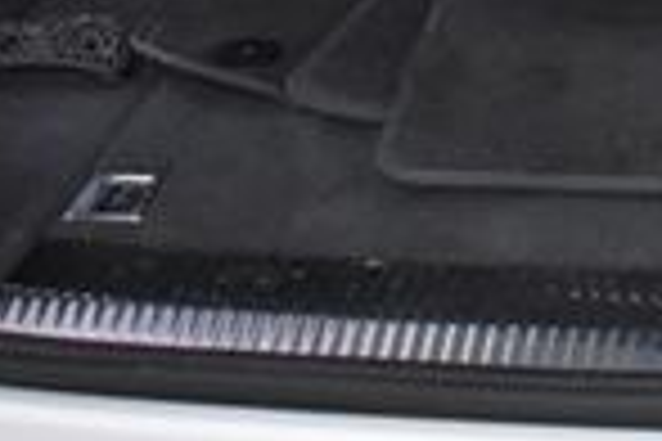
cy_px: -378
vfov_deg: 8.7
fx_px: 2761
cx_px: 1211
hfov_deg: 12.4
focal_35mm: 150
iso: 4500
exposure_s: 1/60
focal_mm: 23
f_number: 3.8
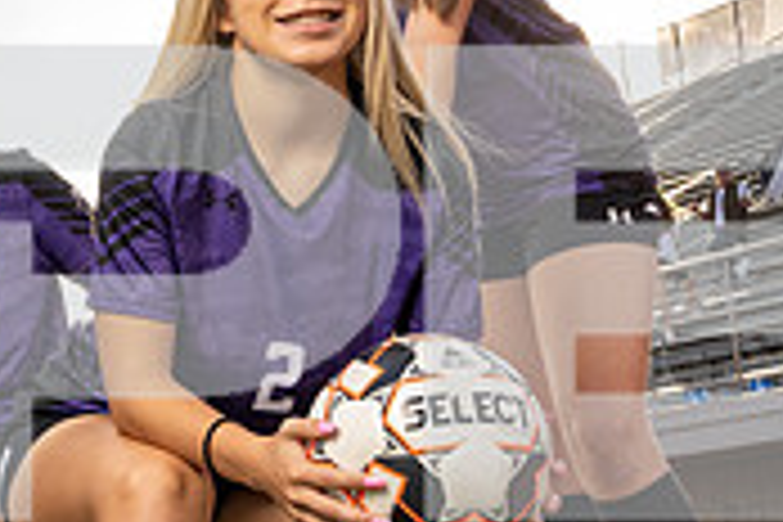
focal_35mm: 100
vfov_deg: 13.7
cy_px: 286
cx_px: -202
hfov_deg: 19.1
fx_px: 2175
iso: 500
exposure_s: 1/250
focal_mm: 30
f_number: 10
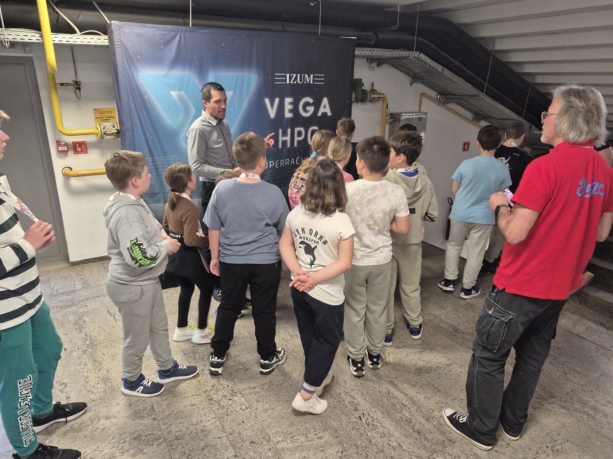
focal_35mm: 23
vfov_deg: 58.9
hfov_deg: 73.9
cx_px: 306
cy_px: 230
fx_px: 407
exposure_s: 1/100
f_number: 1.8
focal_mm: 5.4
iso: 500
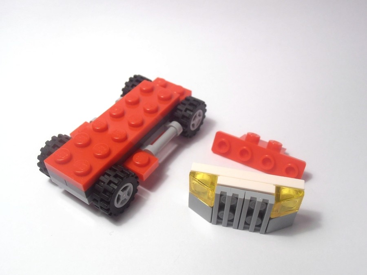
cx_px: 184
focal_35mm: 37
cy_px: 138
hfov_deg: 50.1
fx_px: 392
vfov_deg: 38.7
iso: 80
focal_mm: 6.61
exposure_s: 1/80
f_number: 3.9
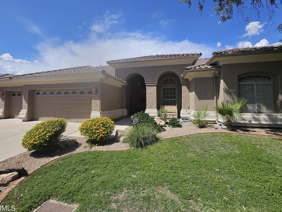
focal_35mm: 15
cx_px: 137
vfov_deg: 81.6
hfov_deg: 98.1
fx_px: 122
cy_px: 97
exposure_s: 1/1756
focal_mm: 1.7
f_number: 2.2
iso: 32
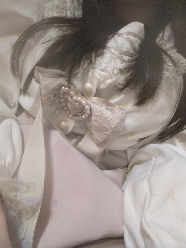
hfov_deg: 63.5
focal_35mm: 21
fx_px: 150
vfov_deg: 79.0
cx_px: 93
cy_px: 124
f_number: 2.2
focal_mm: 2.74
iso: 1113
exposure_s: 1/120
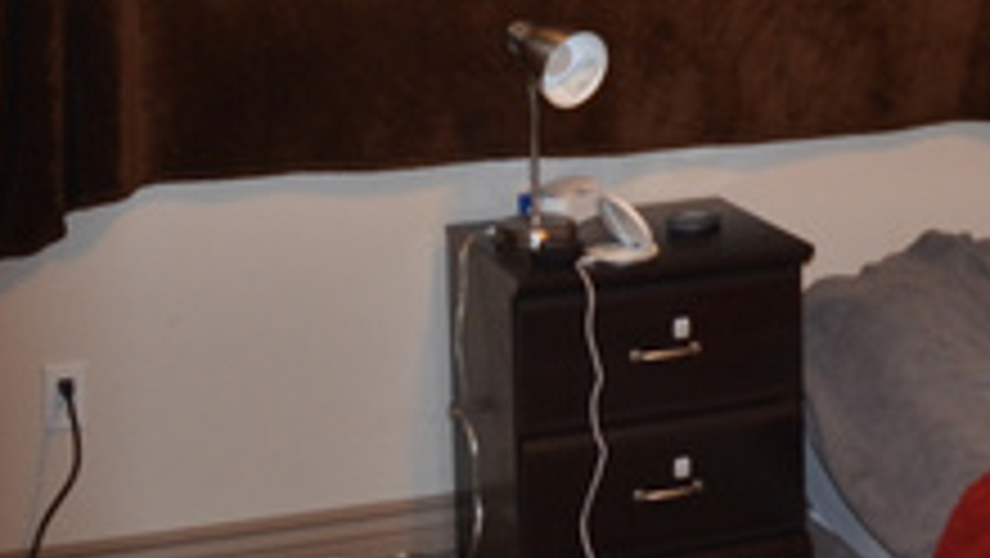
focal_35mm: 82
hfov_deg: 24.7
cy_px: -158
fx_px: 2154
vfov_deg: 14.2
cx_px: 990
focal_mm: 18
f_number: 3.5
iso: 800
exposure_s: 1/60
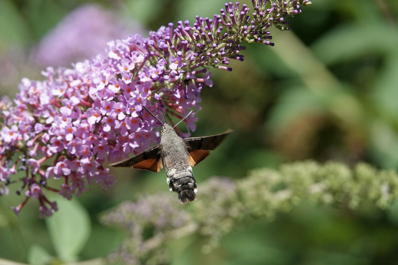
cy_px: 132
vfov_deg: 3.6
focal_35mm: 380
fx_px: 4201
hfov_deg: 5.4
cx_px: 199
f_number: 4
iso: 500
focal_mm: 139.53
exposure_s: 1/3200
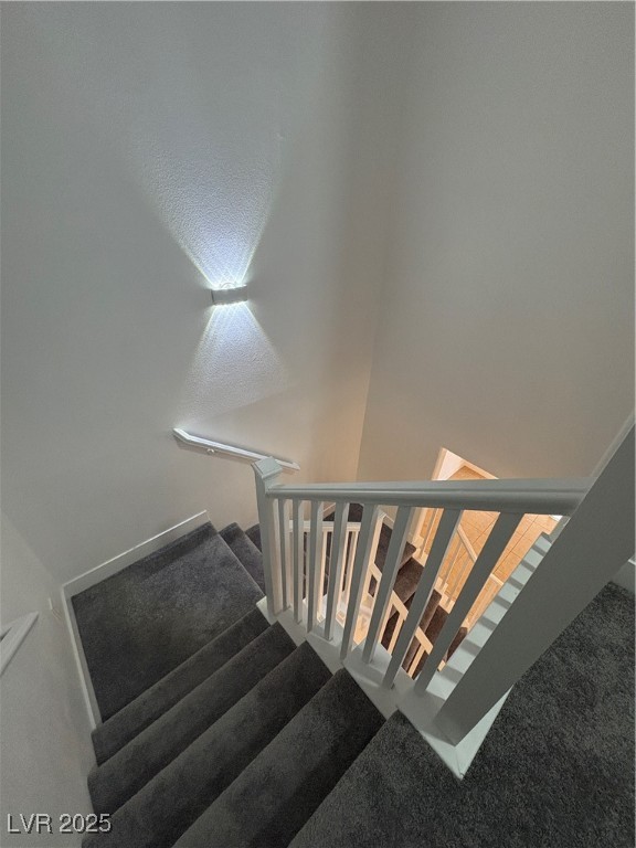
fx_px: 343
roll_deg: -2.0
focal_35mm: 14
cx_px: 318
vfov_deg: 102.1
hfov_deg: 85.7
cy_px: 424
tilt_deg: -34.1
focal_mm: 2.22
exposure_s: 1/120
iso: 320
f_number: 2.2
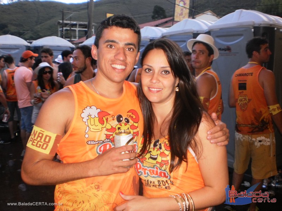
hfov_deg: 51.4
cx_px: 141
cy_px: 106
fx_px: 293
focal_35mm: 36
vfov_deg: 39.7
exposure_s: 1/30
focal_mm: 6.3
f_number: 3.1
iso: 125
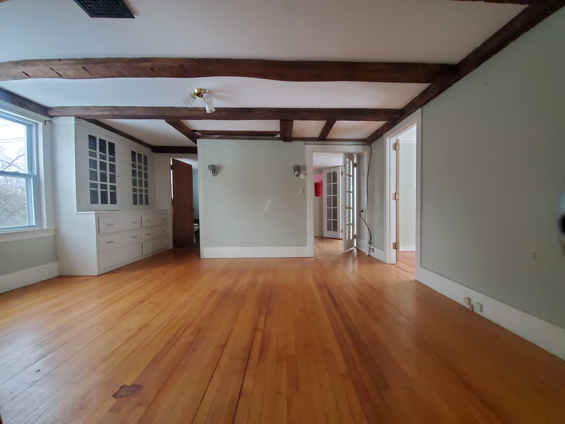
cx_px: 282
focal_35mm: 13
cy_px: 212
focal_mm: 1.8
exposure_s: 1/39
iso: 500
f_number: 2.2
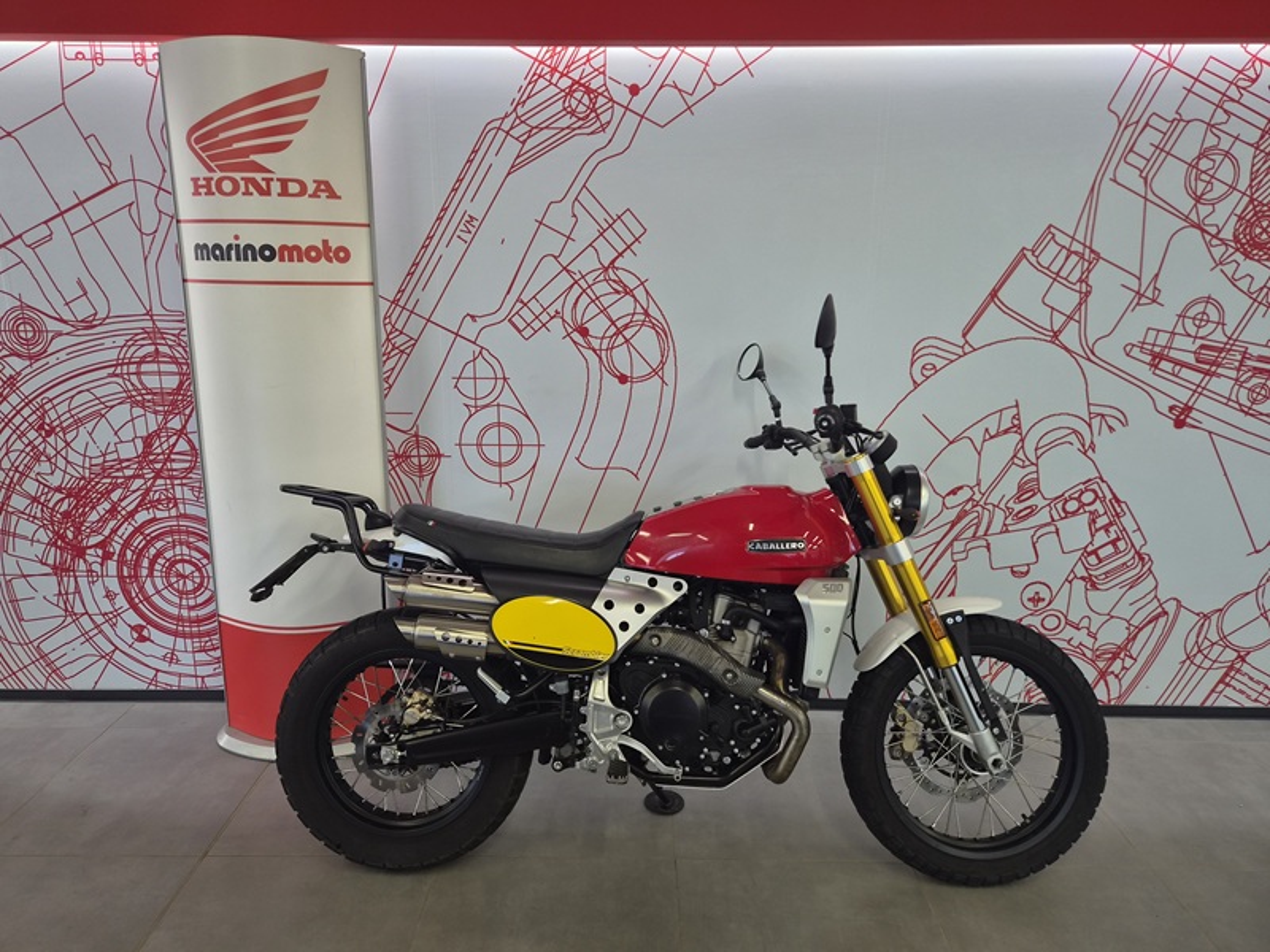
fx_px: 844
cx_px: 635
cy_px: 476
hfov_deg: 73.9
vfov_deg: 58.9
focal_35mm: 23
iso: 200
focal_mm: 5.4
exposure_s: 1/100
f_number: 1.8
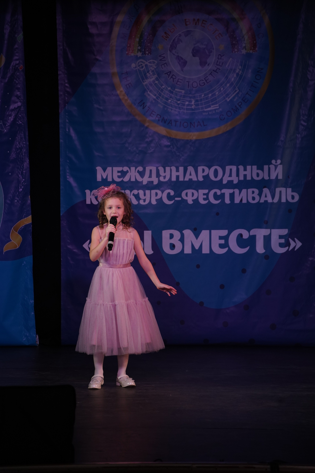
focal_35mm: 168
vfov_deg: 12.2
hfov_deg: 8.2
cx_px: 158
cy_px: 236
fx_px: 2205
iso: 2000
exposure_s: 1/400
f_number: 5.6
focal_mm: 168
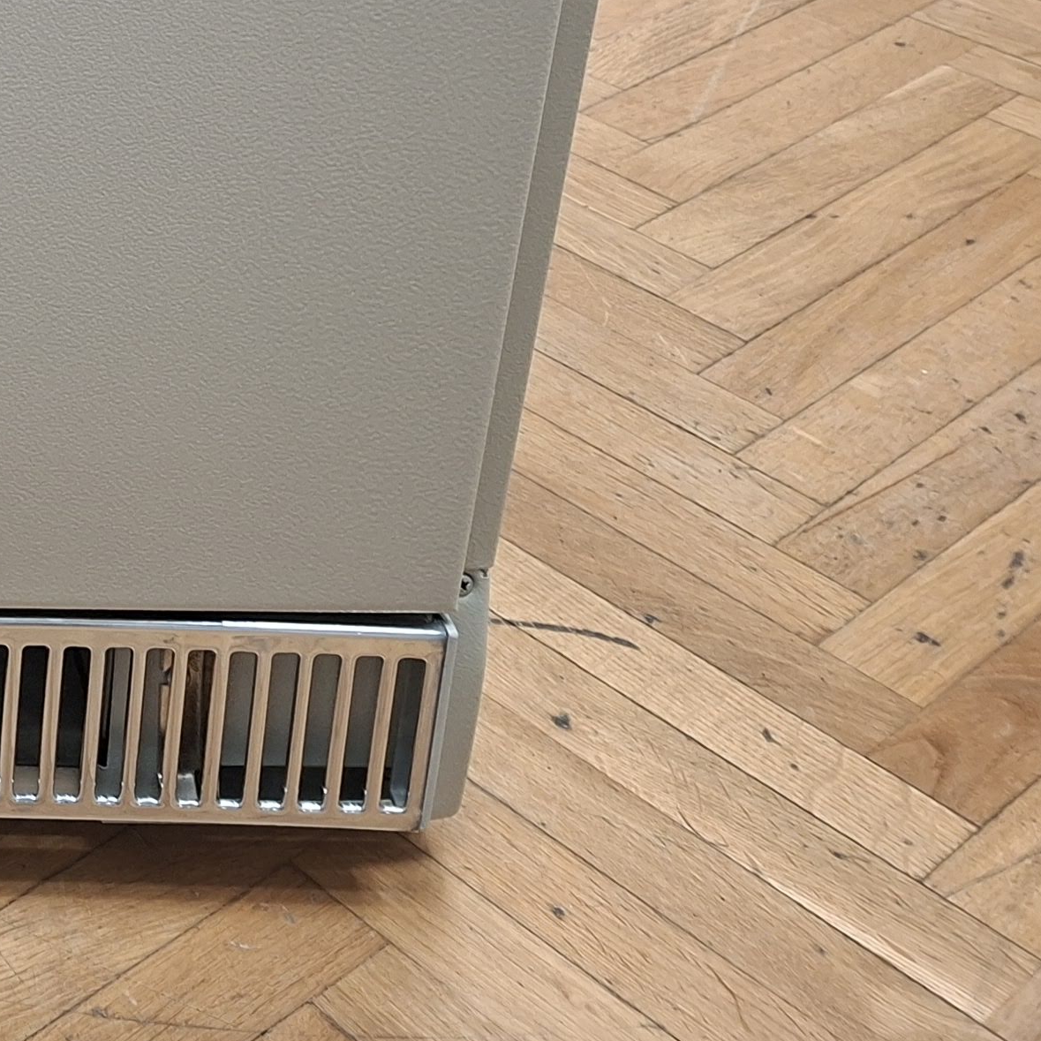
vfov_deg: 23.1
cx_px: -479
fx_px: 2348
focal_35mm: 69
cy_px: -178
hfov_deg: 21.4
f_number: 1.8
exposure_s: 1/33
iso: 320
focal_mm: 5.54
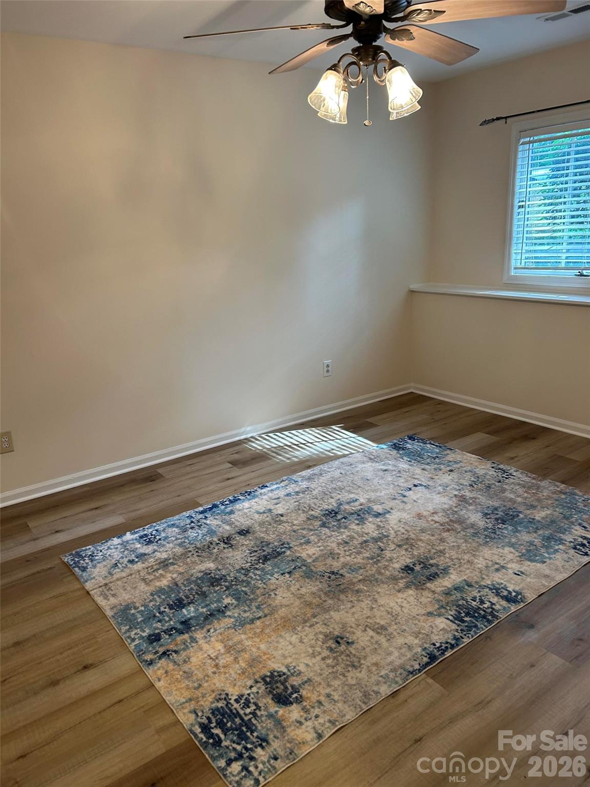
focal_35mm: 26
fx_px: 591
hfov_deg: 53.1
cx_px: 295
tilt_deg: -16.4
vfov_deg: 67.3
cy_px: 394
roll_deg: +3.7
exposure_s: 1/60
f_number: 1.5
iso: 100
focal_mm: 5.7
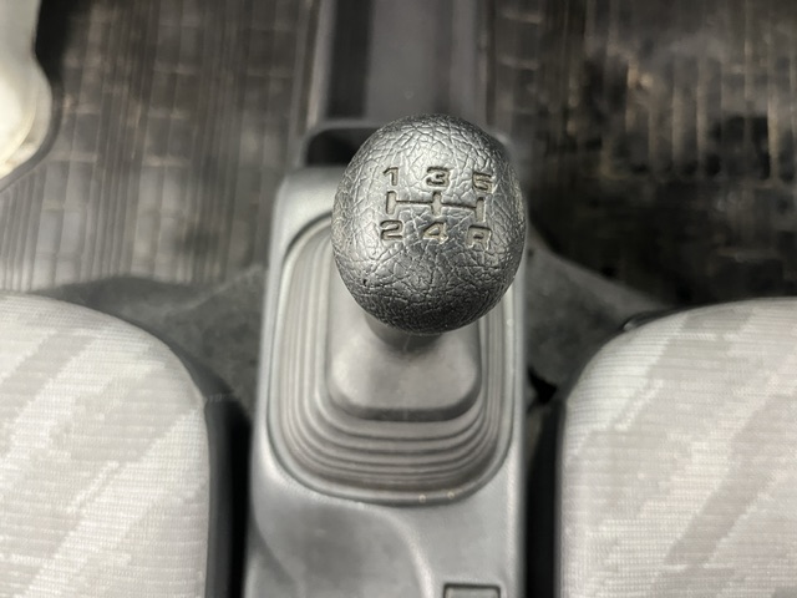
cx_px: 398
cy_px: 299
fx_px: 599
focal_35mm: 26
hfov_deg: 67.3
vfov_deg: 53.1
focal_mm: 5.1
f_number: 1.6
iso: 500
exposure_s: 1/50
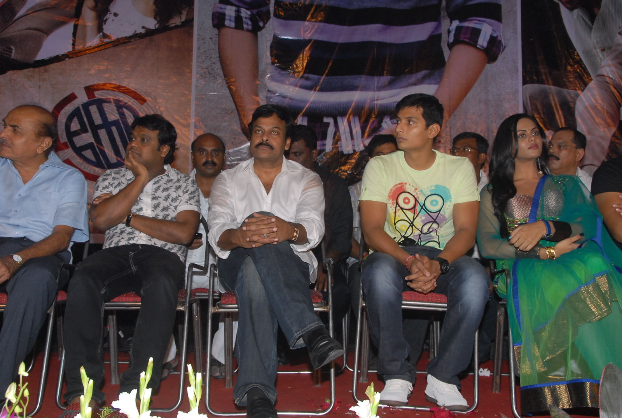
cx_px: 311
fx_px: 701
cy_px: 209
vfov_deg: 33.2
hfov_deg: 47.8
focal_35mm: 40
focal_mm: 27
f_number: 8
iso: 500
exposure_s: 1/125
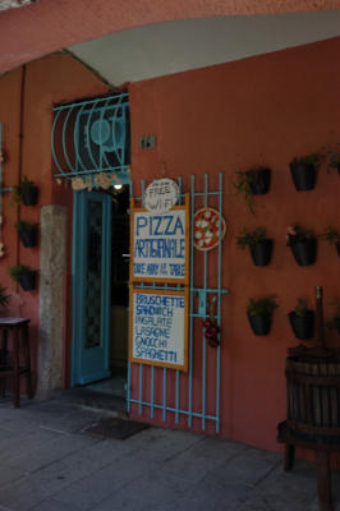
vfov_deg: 53.2
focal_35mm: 36
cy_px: 256
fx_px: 511
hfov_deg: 36.8
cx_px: 170
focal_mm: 24
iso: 200
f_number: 10
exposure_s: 1/8
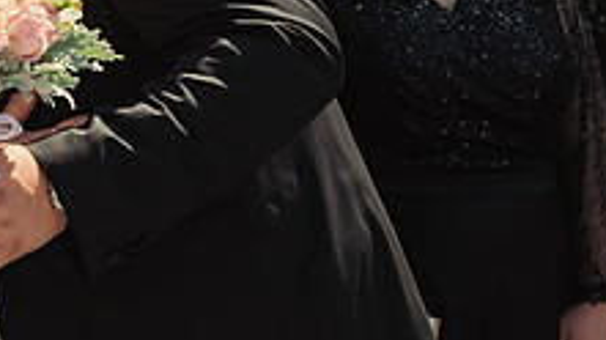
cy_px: 15
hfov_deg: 15.6
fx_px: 2120
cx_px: -140
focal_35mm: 132
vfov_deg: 9.1
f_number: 8
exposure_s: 1/250
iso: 200
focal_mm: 48
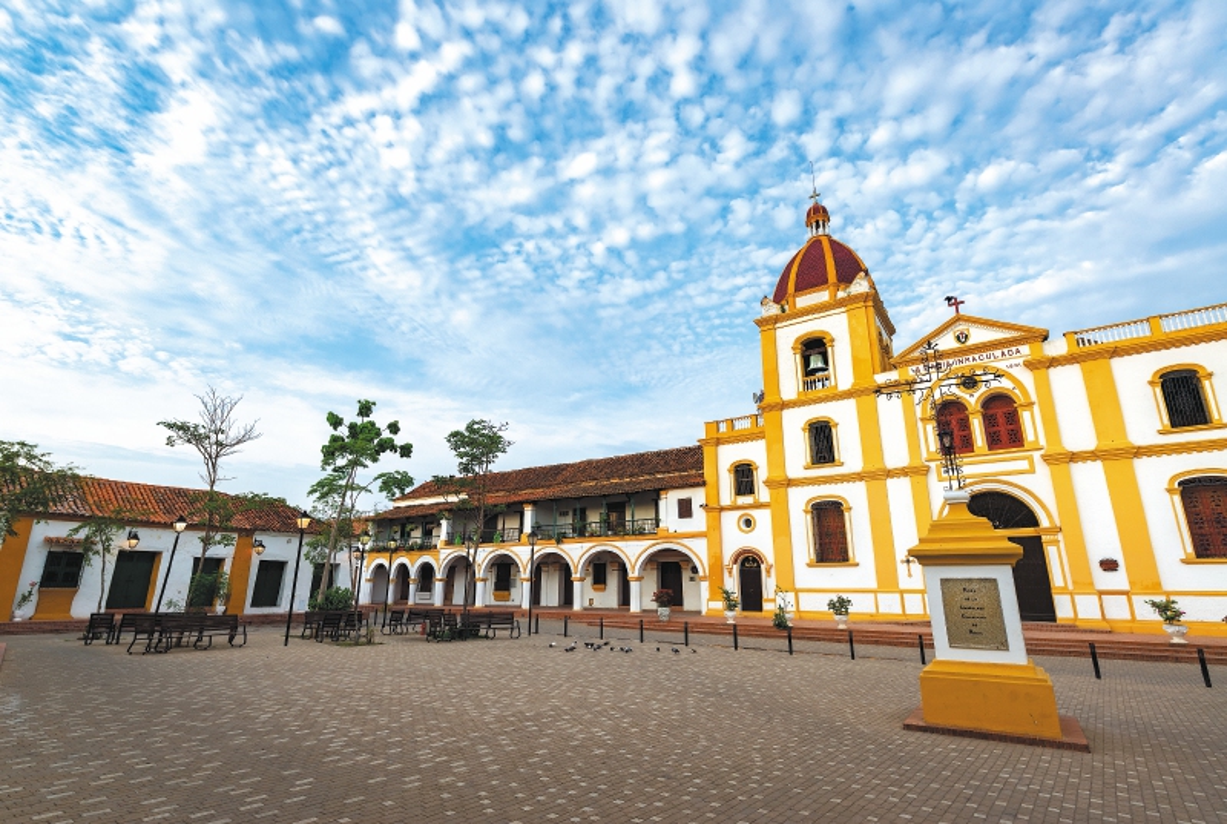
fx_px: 615
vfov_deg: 67.6
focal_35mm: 18
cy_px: 412
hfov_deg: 89.9
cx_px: 614
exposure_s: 1/200
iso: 200
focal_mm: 18
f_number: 8
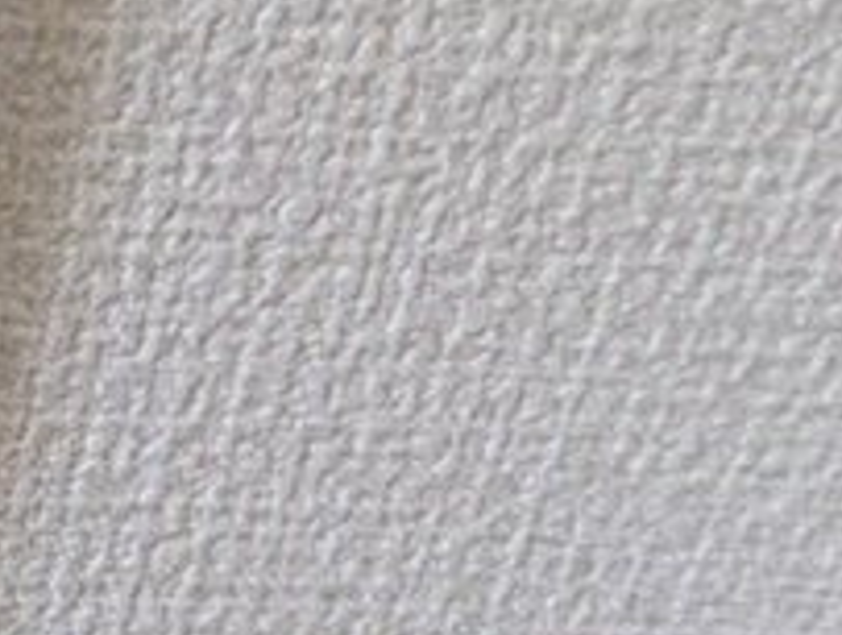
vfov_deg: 22.2
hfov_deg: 20.9
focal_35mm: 66
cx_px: -649
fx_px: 1608
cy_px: 461
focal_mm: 1.83
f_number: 2.2
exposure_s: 1/100
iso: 240
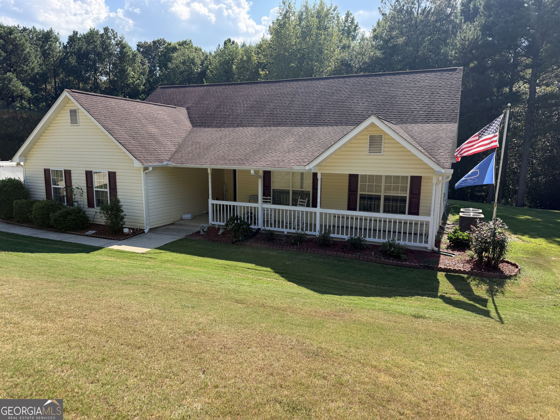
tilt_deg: -9.5
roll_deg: -0.5
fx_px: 388
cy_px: 210
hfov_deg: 71.6
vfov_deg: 56.8
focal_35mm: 24
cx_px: 280
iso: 100
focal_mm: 6.76
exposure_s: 1/2525
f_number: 1.78
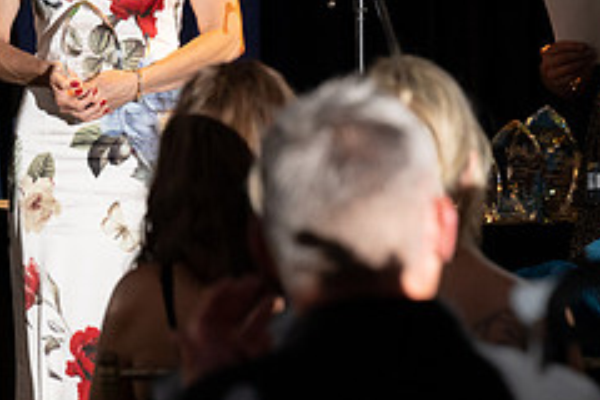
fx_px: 6050
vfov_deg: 3.8
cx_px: 222
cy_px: 61
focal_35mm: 363
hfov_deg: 5.7
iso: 2500
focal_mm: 150
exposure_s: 1/200
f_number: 5
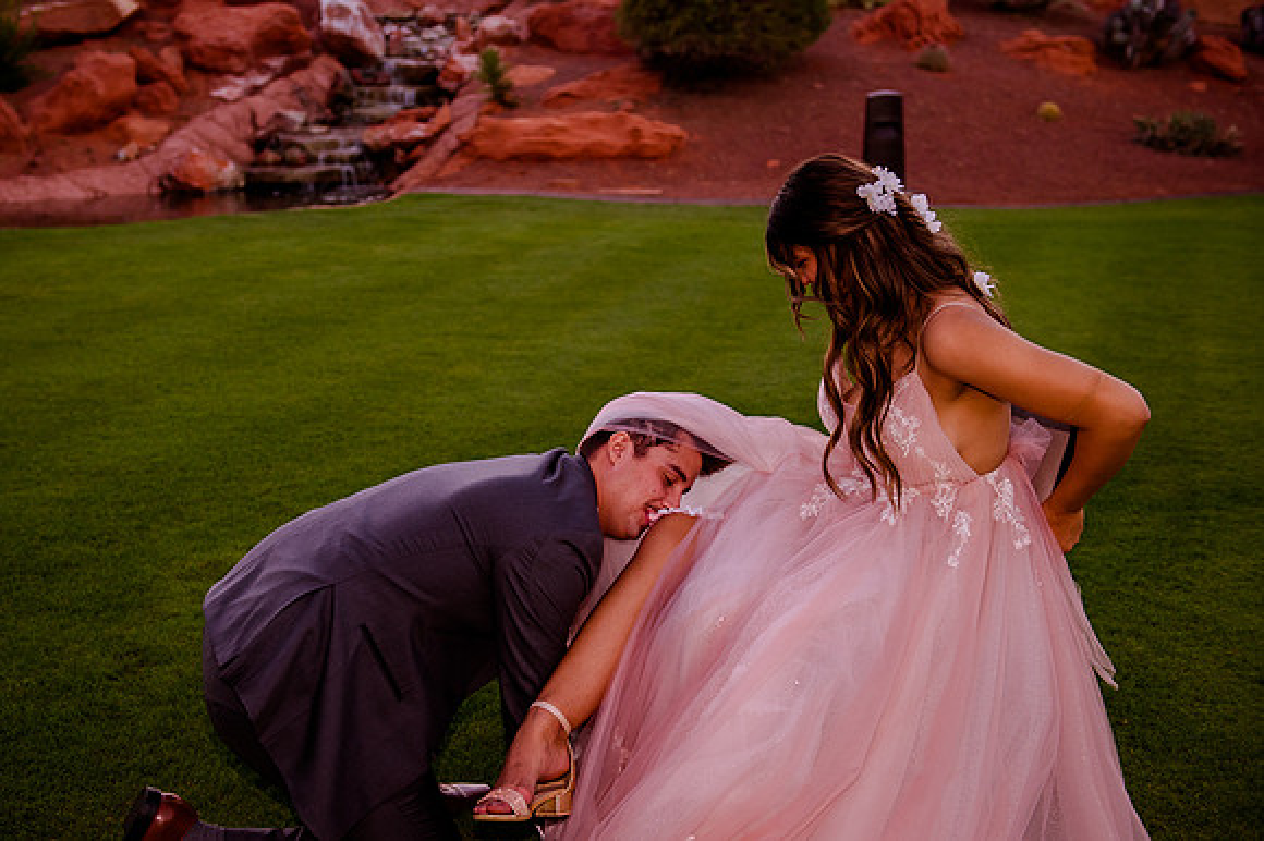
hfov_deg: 39.6
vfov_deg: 26.9
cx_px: 564
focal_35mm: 50
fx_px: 1754
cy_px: 363
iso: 640
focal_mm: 44
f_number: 3.2
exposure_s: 1/320
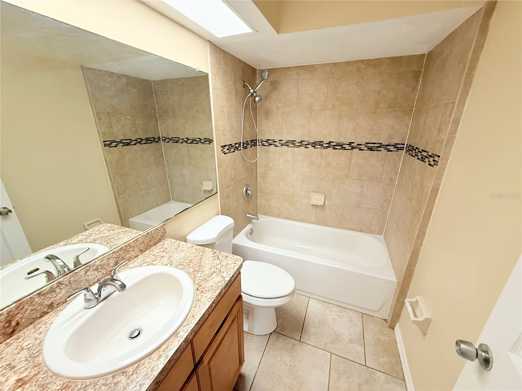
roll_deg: +0.0
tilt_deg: -19.5
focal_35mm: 14
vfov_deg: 85.7
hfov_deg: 102.1
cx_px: 261
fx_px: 211
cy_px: 196
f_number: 2.2
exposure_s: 1/60
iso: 250
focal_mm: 2.22
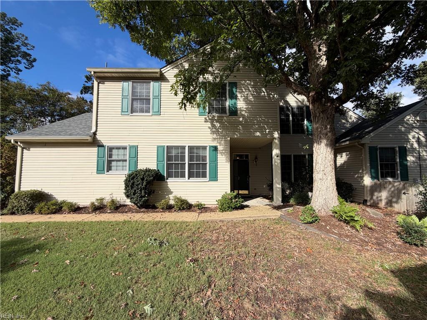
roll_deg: +0.1
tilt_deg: +4.3
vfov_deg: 85.7
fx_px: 173
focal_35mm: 14
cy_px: 160
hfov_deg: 102.1
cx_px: 214
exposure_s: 1/770
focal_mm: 2.22
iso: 25
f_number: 2.2
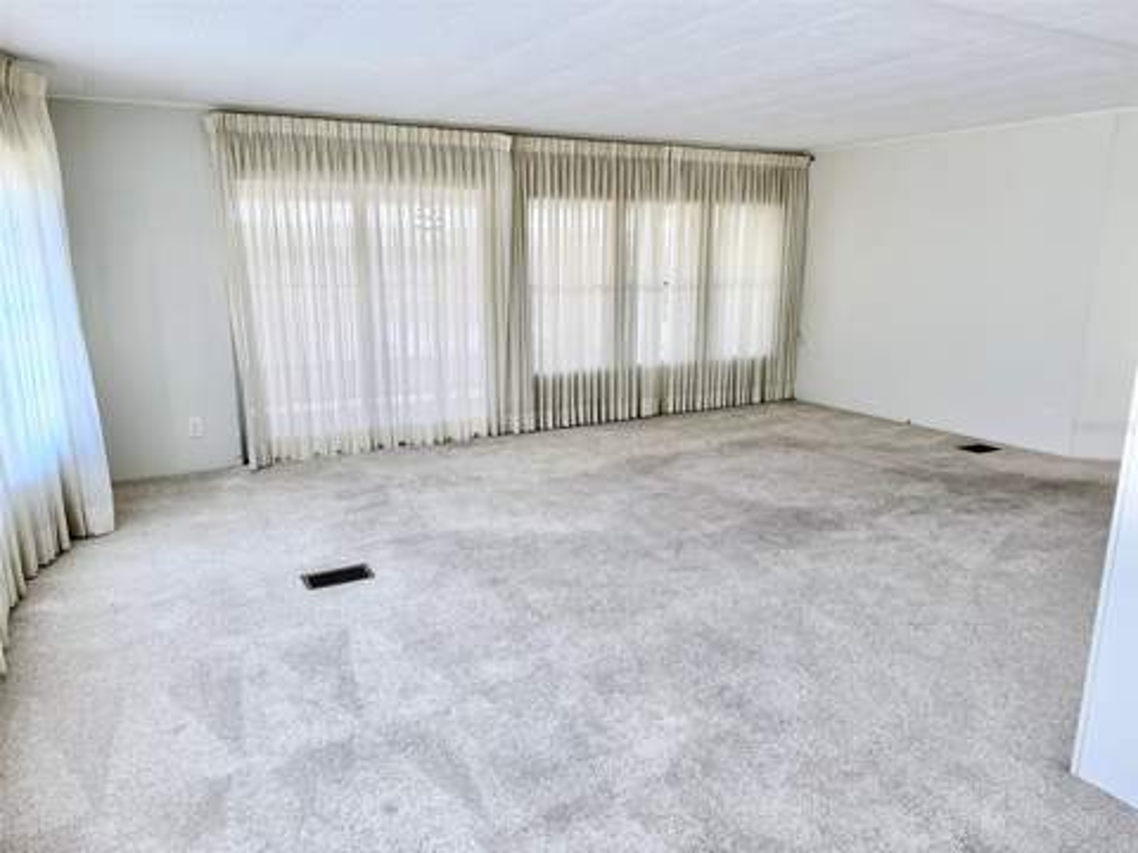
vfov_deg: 56.8
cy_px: 426
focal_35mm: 24
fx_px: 789
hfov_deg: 71.6
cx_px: 569
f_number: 1.78
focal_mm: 6.76
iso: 80
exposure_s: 1/120
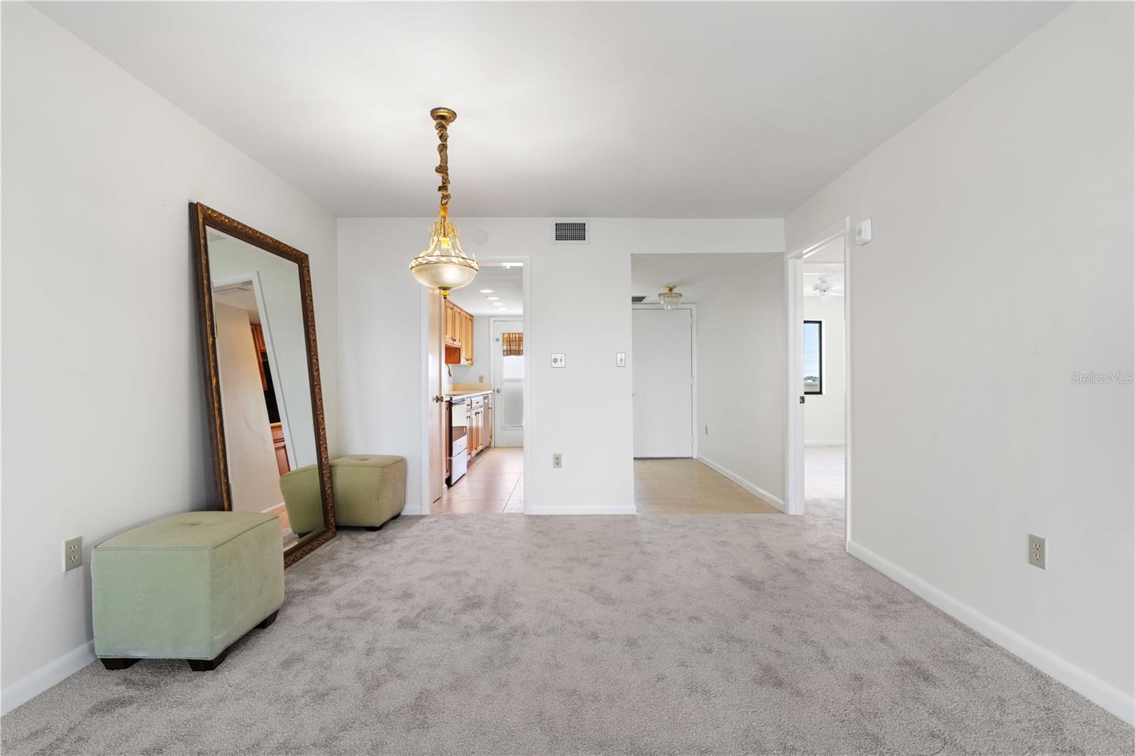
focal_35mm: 16
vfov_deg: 73.7
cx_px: 568
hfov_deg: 96.7
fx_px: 504
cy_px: 378
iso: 400
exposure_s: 1/4
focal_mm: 16
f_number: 8
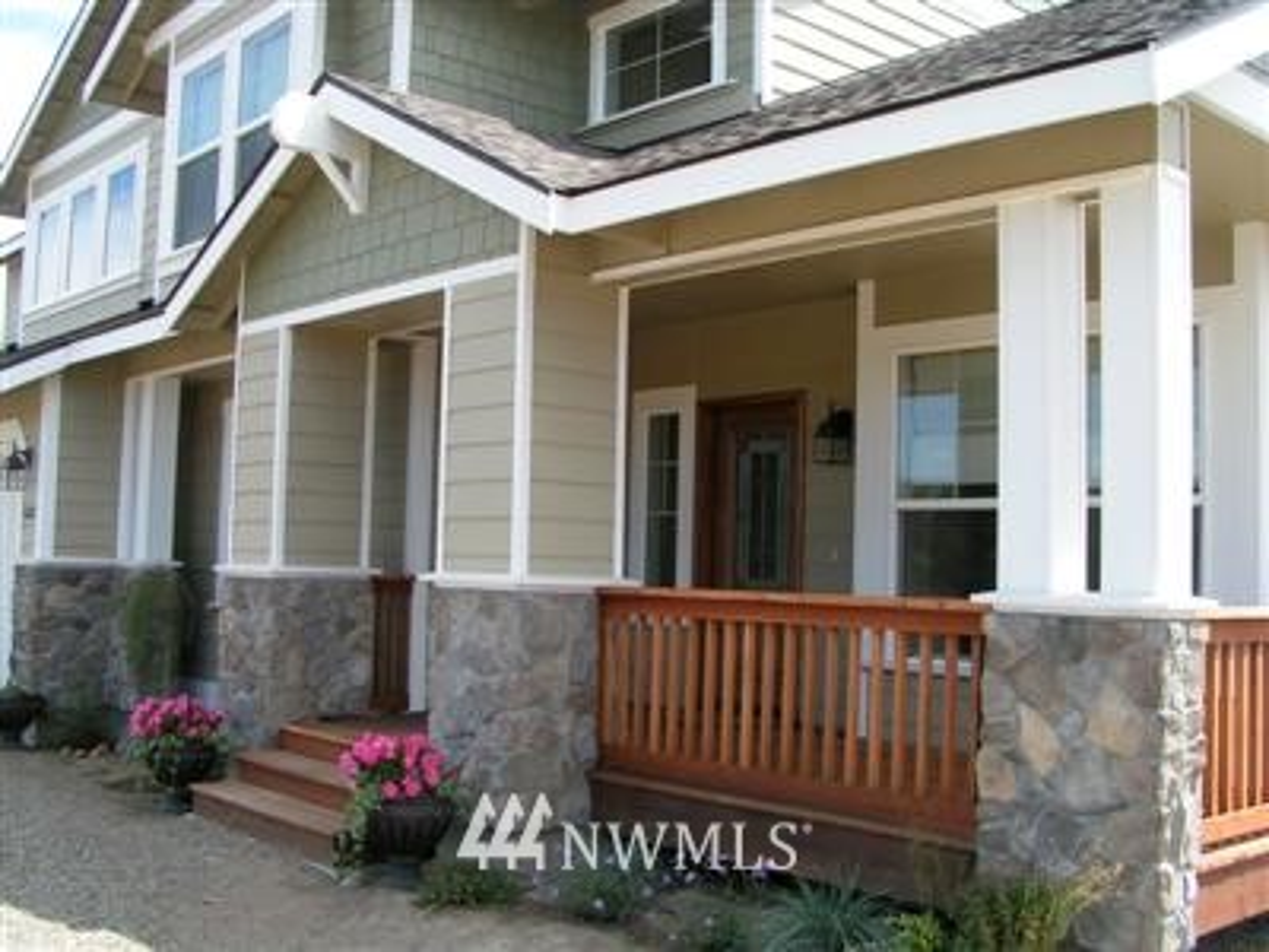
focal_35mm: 38
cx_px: 634
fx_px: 1393
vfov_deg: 37.7
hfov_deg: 49.0
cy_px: 476
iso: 50
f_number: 5.6
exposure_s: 1/160
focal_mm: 5.8
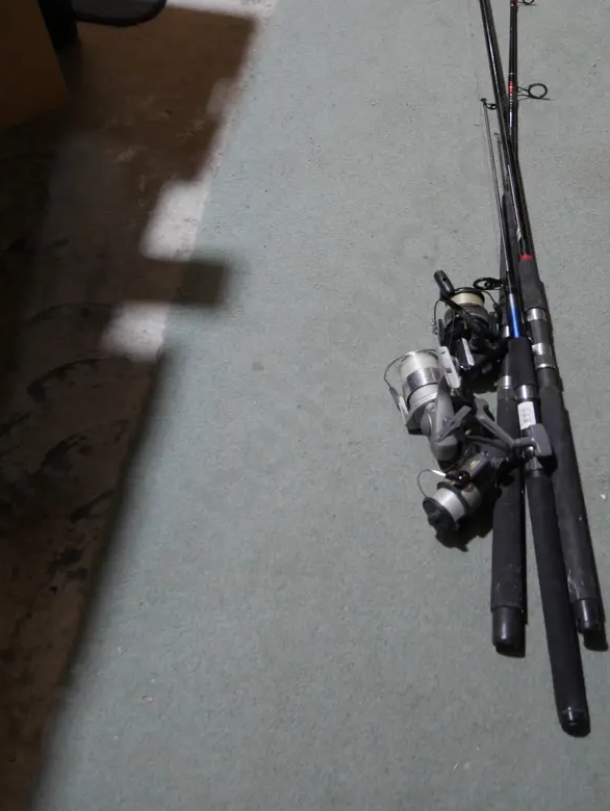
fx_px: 986
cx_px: 389
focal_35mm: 42
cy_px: 285
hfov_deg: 34.2
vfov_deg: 44.3
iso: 400
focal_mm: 16
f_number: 3.6
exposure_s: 1/60
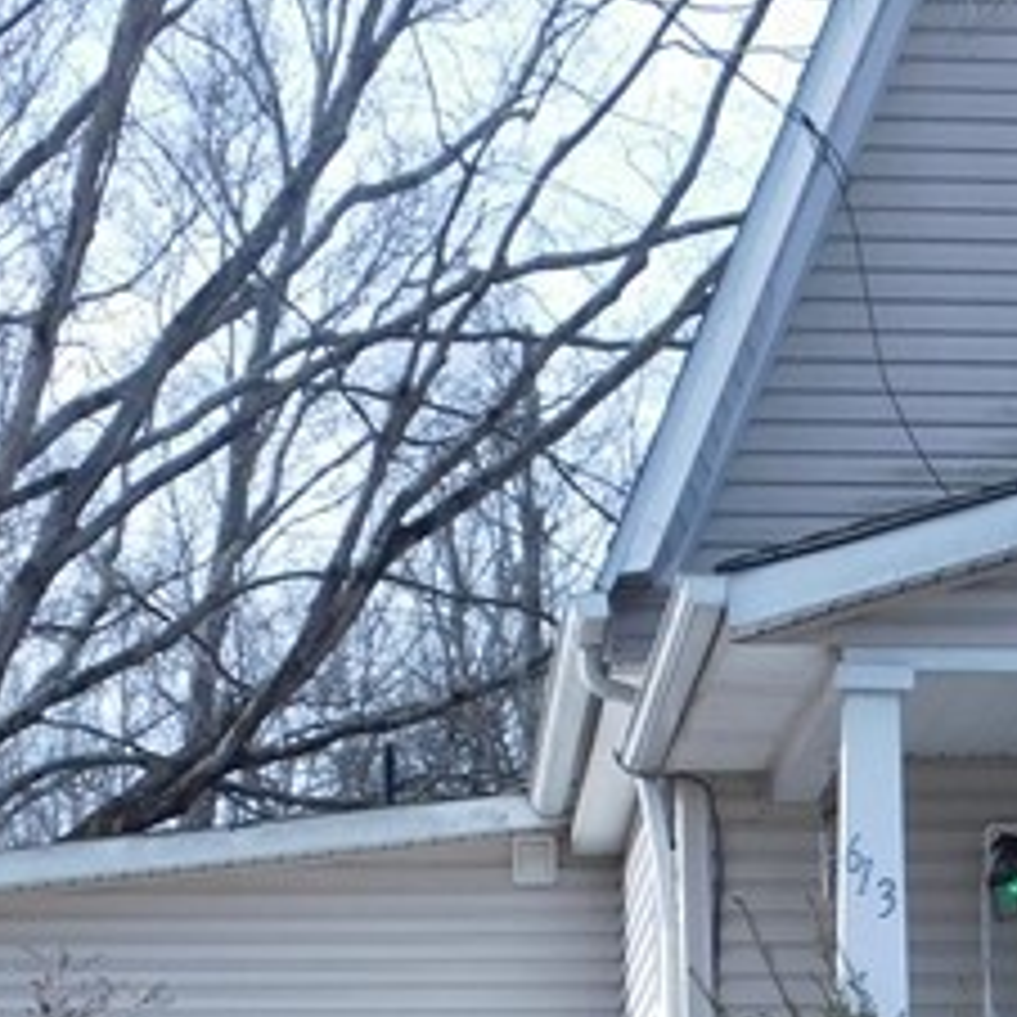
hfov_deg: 10.8
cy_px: 850
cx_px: 1161
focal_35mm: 160
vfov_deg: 10.9
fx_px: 5318
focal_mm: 7.1
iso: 125
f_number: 3.6
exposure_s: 1/500
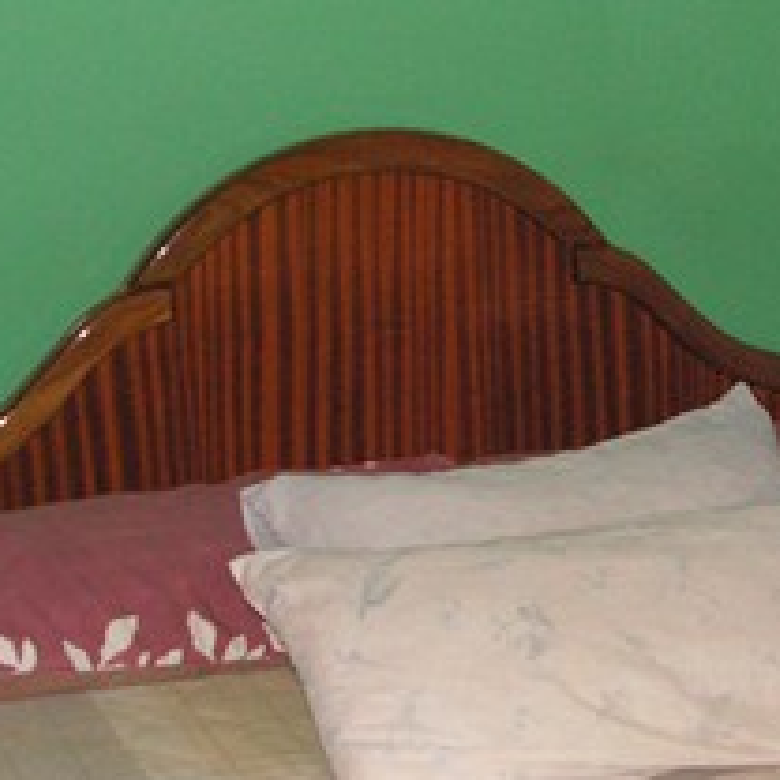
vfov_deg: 17.7
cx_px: 686
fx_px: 2498
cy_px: 330
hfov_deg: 17.5
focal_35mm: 98
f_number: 3.2
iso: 160
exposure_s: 1/40
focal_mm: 6
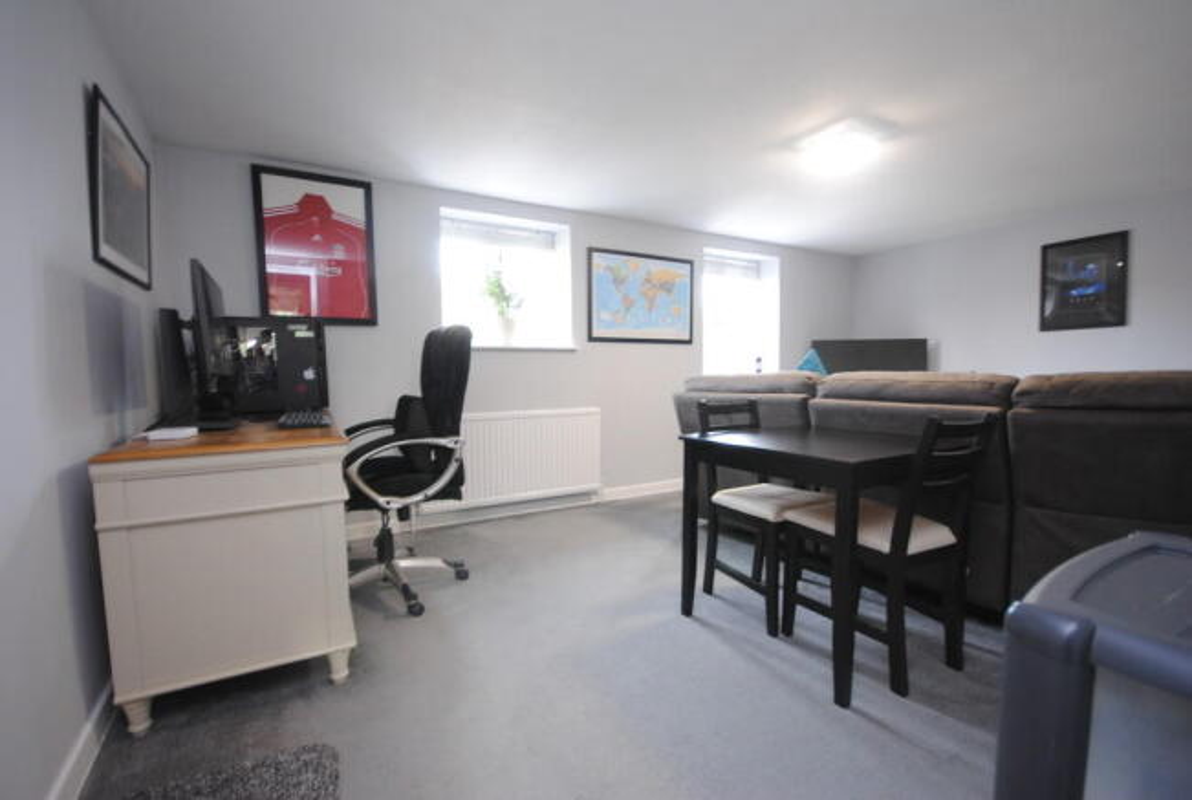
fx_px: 498
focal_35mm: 15
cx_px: 596
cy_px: 400
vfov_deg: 77.6
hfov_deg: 100.3
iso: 400
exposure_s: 1/13
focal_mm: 10
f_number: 4
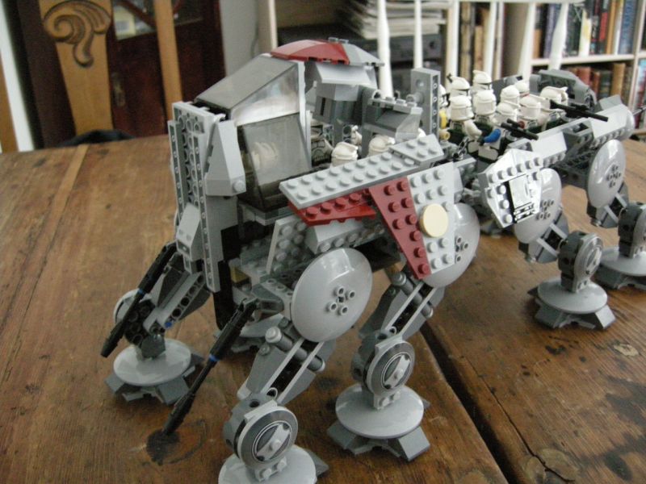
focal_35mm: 36
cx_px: 323
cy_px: 242
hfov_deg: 51.4
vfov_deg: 39.7
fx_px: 672
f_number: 2.7
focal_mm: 7.5
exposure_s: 1/30
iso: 800
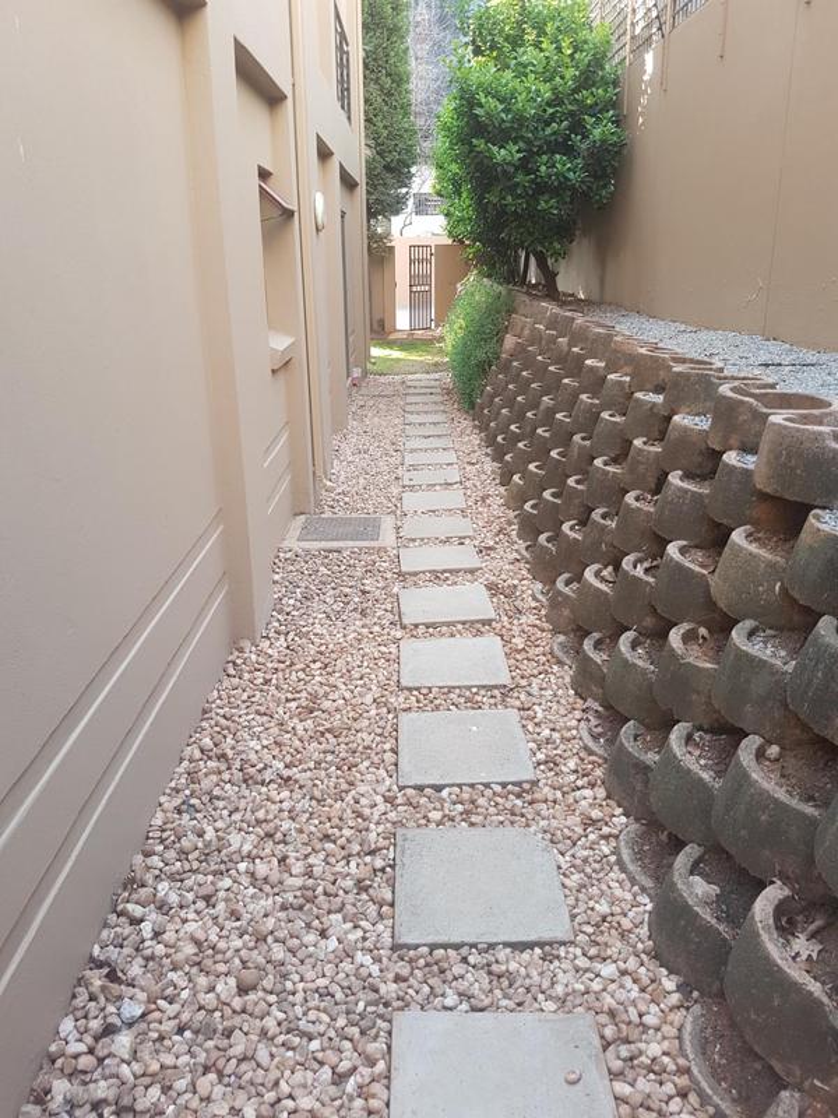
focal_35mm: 26
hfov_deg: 53.1
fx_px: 839
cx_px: 419
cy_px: 559
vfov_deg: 67.3
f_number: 1.7
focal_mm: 4.2
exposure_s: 1/50
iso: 50
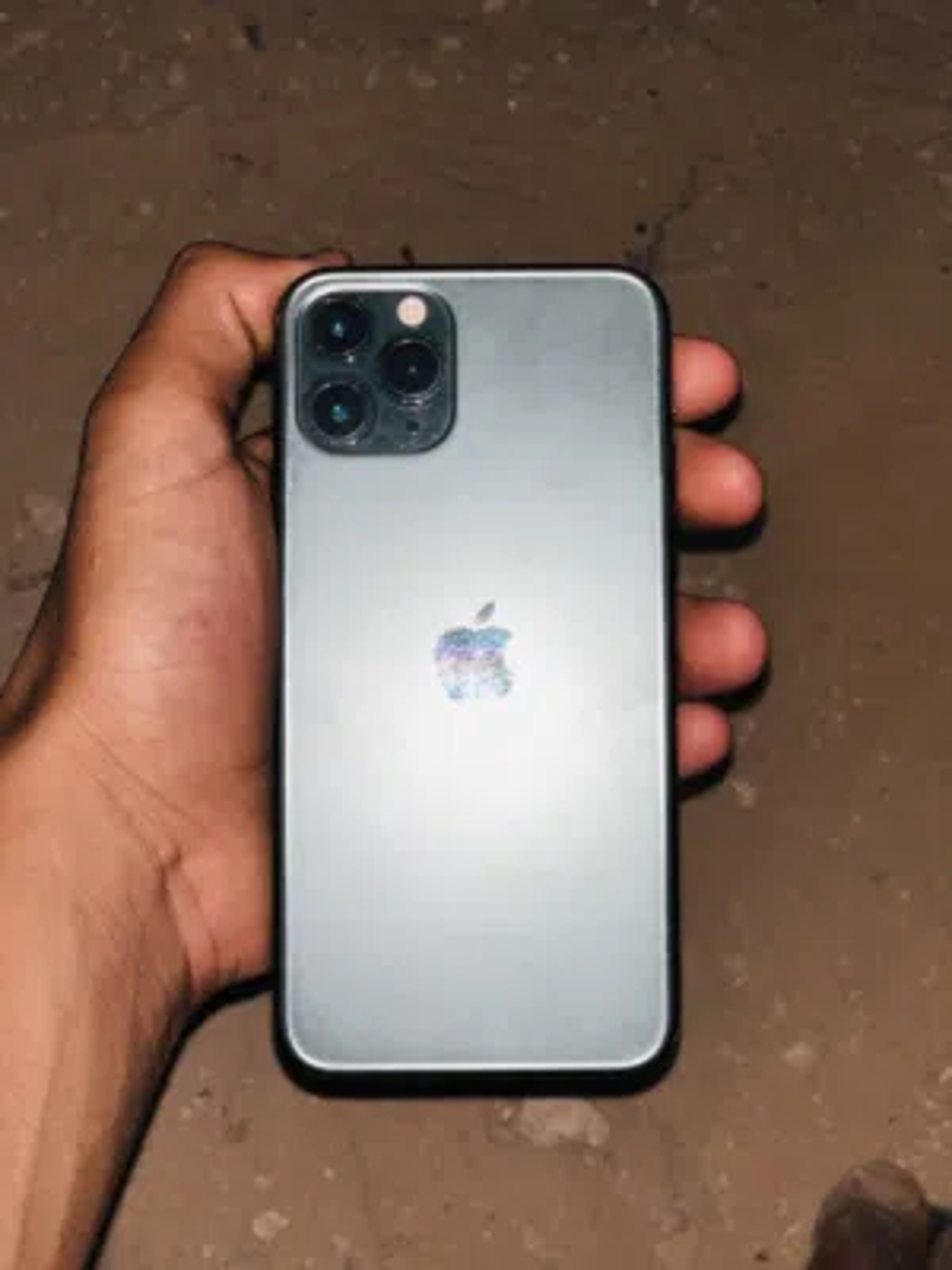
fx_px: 1907
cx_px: 476
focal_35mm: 52
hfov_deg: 28.0
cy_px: 635
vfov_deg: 36.8
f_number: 2.4
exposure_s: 1/60
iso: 32
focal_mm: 6
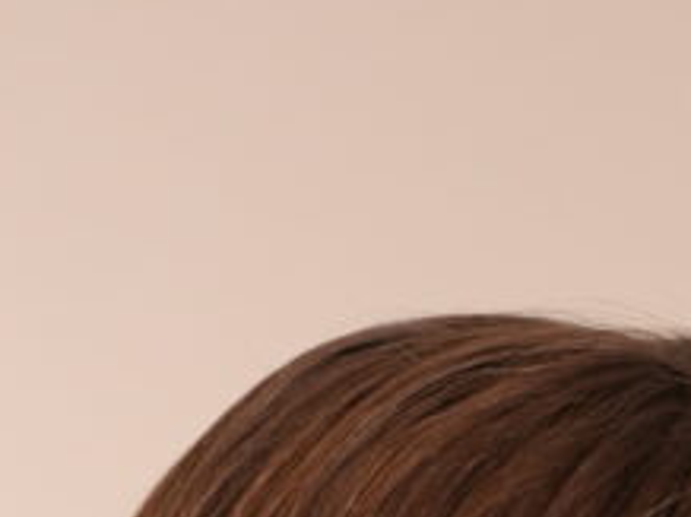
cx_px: 498
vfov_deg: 3.5
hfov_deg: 5.0
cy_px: 2433
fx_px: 7916
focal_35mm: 397
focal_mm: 50
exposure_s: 1/125
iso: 320
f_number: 2.8
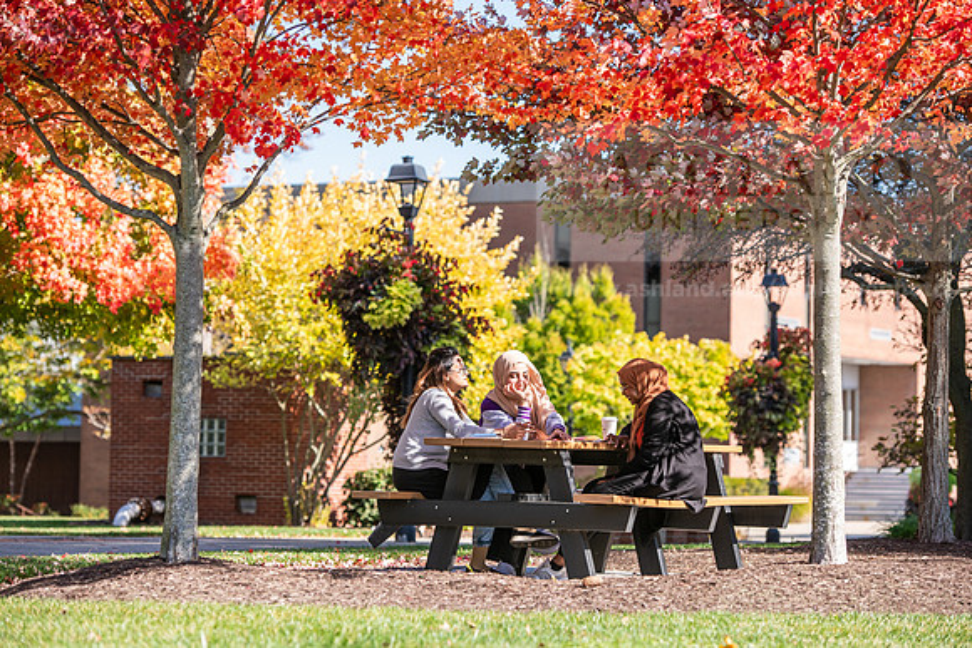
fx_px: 3025
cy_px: 324
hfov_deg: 18.3
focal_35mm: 112
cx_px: 486
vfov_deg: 12.2
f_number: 4
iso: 160
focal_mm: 112
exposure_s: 1/500
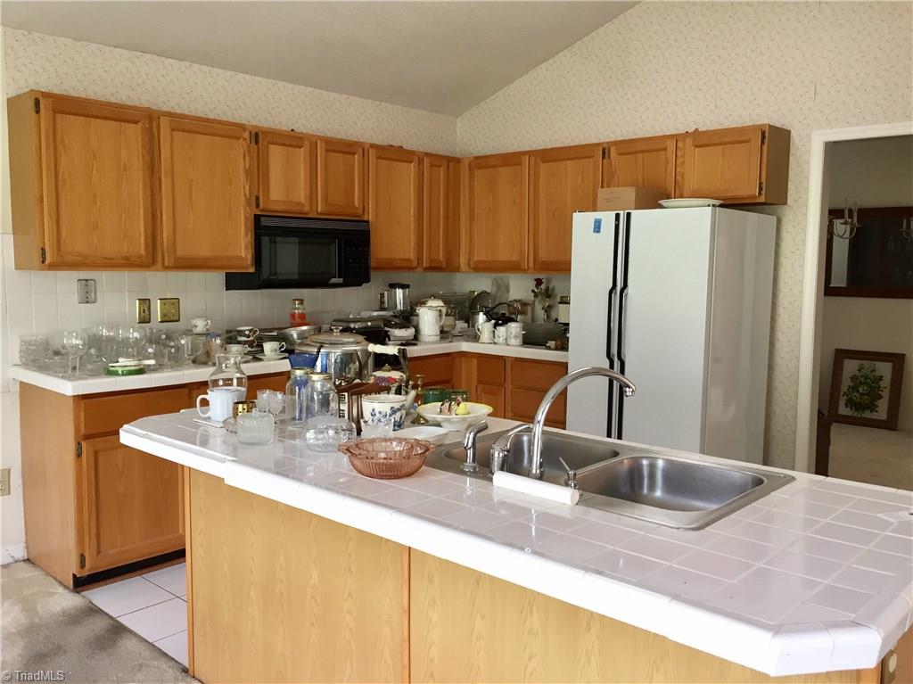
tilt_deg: -4.8
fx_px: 765
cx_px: 456
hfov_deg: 61.7
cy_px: 342
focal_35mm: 29
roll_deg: -1.0
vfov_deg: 48.2
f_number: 2.2
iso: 64
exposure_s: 1/30
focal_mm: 4.15
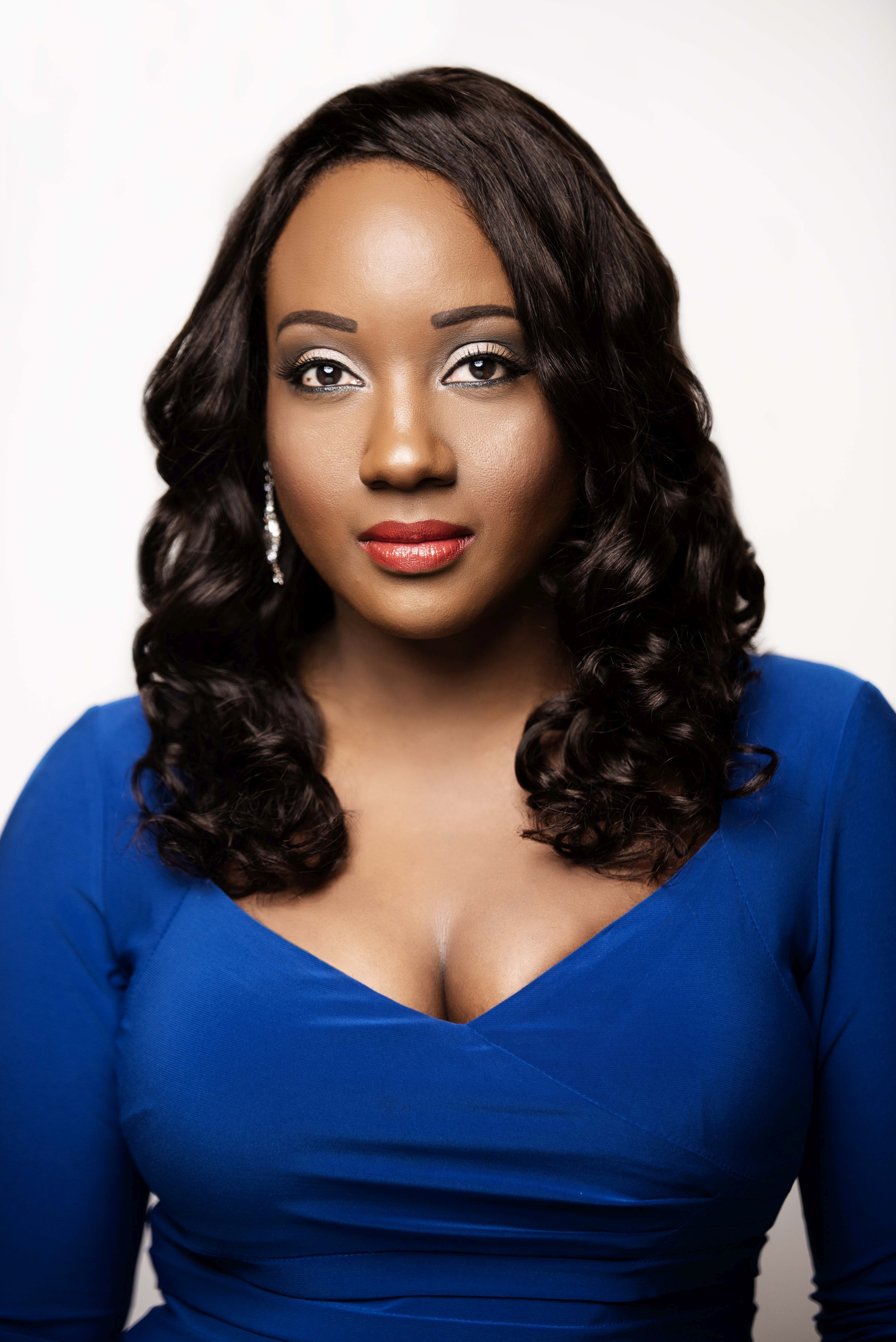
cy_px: 671
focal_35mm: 125
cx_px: 448
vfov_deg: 16.4
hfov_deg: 11.0
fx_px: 4663
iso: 250
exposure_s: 1/100
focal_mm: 125
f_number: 2.8
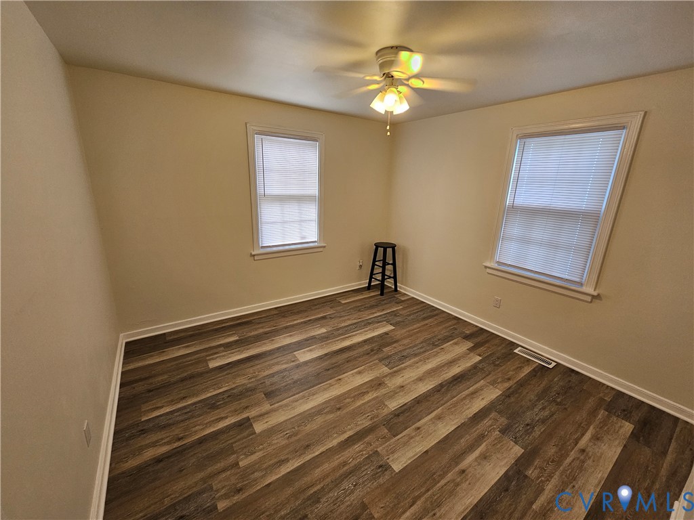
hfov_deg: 106.2
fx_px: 261
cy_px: 260
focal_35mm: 13
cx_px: 347
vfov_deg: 89.9
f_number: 2.2
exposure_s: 1/60
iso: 100
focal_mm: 2.2
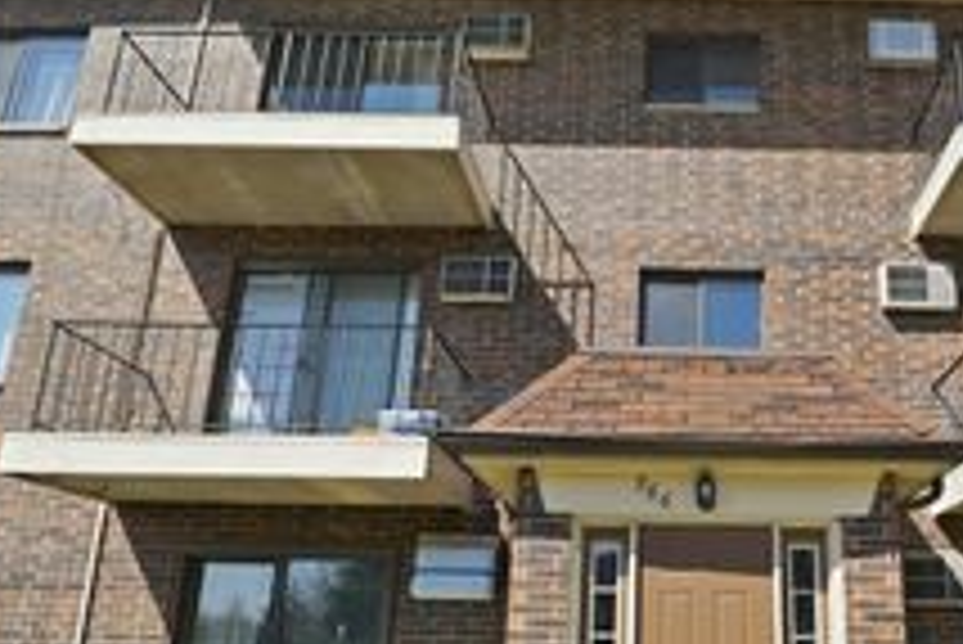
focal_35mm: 28
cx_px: 698
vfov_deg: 45.0
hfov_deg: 62.4
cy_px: 477
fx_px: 749
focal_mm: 12
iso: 100
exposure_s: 1/100
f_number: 13
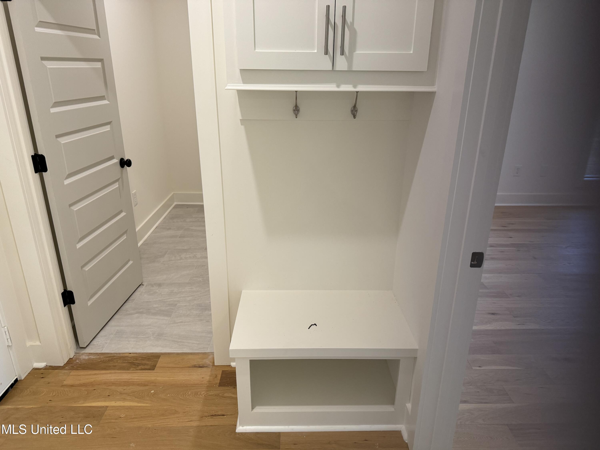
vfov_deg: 56.8
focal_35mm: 24
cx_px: 300
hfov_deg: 71.6
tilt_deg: -20.8
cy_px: 225
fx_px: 416
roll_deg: -0.9
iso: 200
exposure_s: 1/120
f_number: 1.78
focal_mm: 6.86
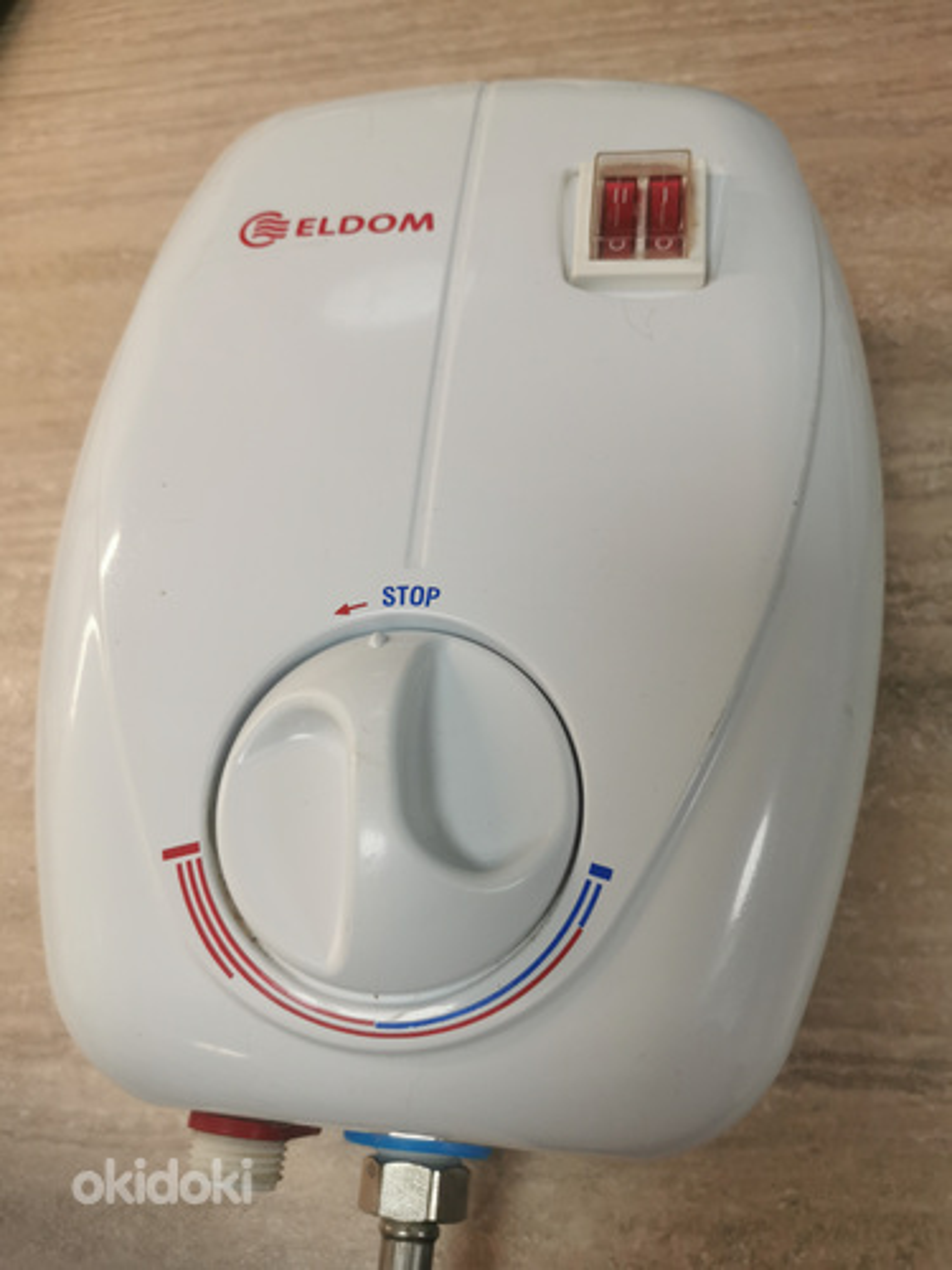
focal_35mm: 27
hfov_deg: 51.4
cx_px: 476
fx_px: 990
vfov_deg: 65.3
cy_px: 635
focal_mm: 5.58
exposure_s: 1/100
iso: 100
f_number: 1.8
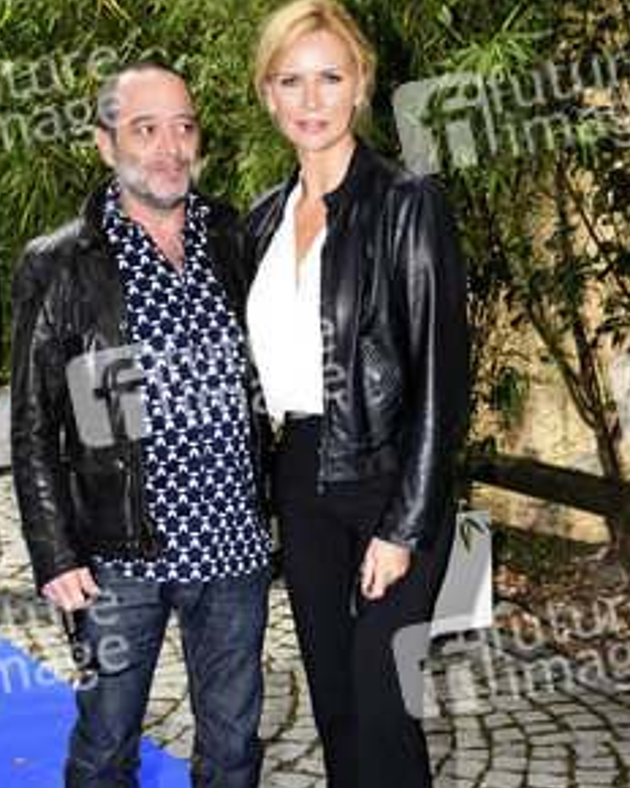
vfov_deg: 28.5
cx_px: 285
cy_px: 519
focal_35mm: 66
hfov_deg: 23.1
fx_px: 1538
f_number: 4.5
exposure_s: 1/160
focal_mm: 34
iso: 100
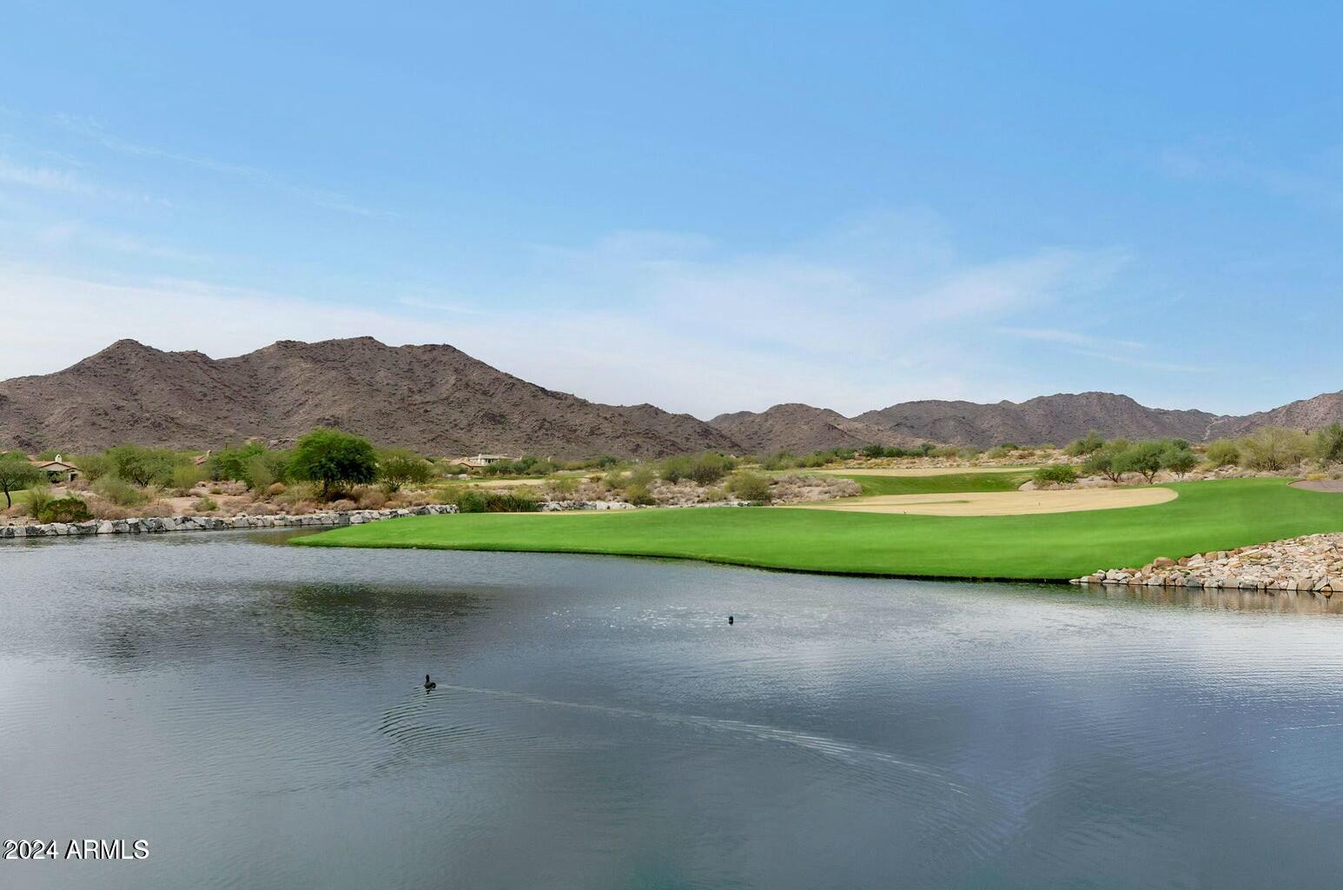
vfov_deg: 43.4
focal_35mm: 30
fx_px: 1117
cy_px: 445
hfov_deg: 62.0
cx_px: 672
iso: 200
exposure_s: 1/250
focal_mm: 20
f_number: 8
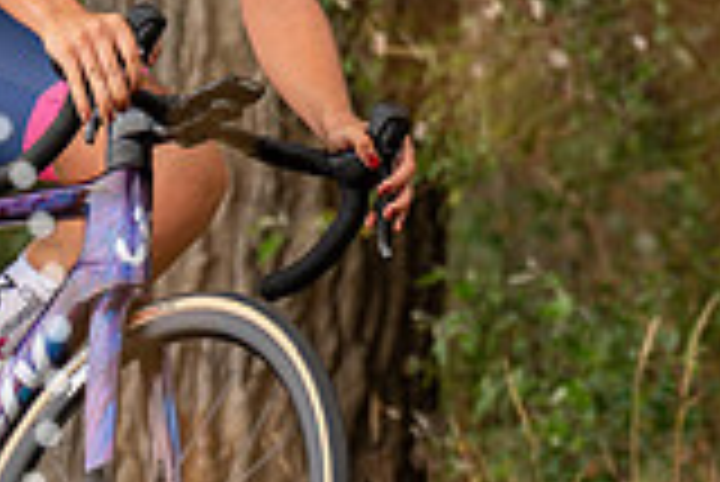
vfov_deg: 2.4
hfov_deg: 3.6
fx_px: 11530
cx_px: 447
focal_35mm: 576
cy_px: 142
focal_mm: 118
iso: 400
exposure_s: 1/1000
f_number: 2.8
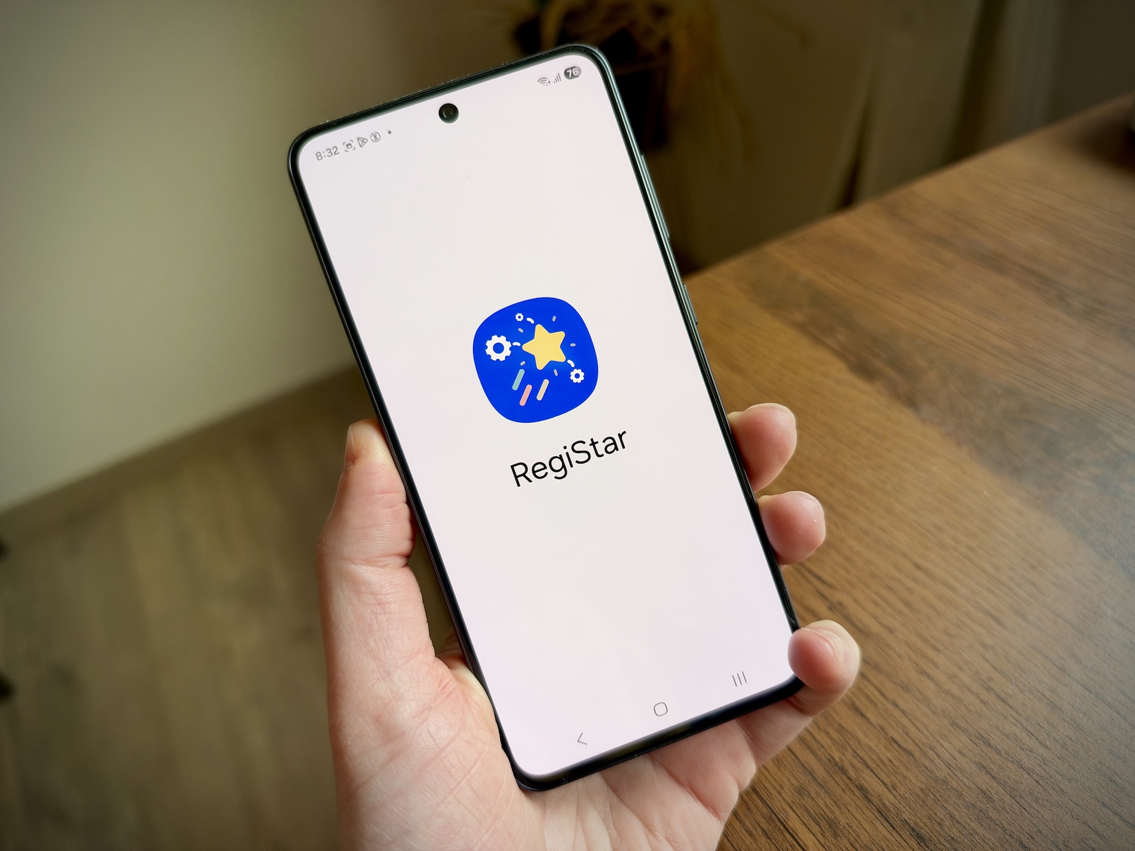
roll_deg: +9.3
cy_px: 426
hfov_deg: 71.6
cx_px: 568
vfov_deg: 56.8
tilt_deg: -42.2
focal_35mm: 24
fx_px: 787
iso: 125
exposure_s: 1/120
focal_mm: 6.93
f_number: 1.48
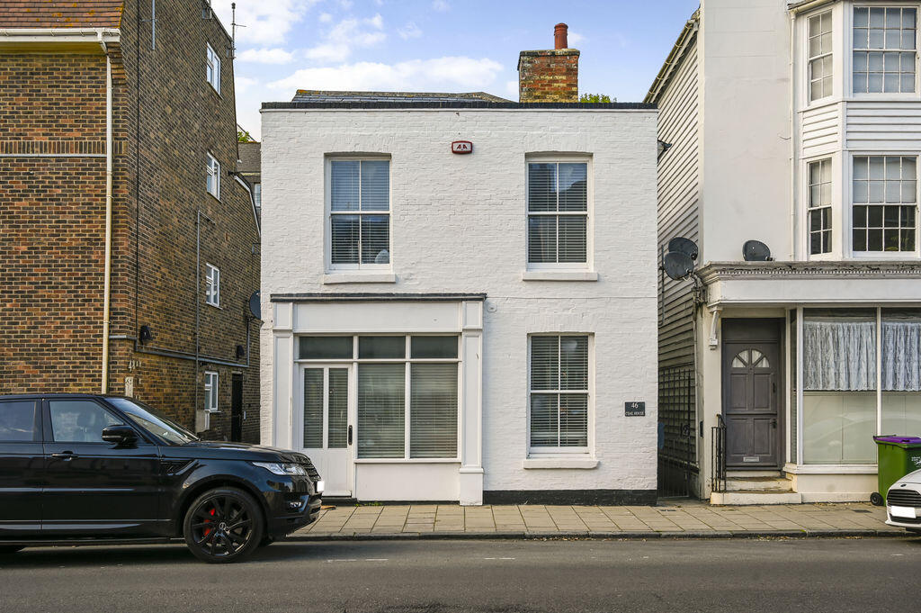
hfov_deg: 55.1
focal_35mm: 34
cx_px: 460
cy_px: 306
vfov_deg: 38.3
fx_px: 882
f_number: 8
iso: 100
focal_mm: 34.5
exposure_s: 1/160
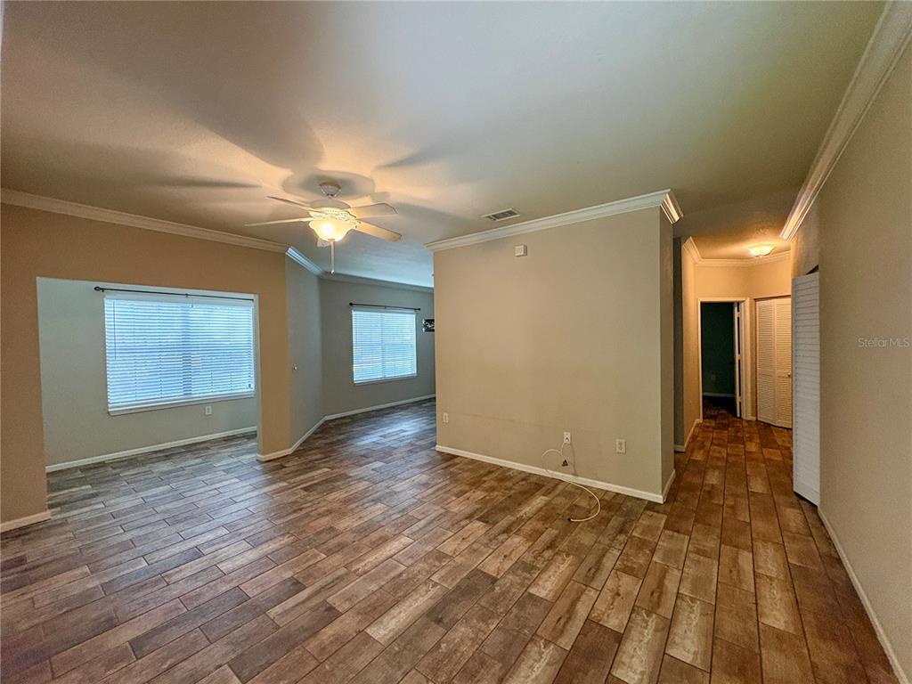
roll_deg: +1.4
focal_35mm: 14
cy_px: 342
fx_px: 369
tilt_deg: -0.1
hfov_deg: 102.1
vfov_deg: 85.7
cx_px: 456
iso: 400
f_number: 2.2
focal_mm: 2.22
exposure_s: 1/60
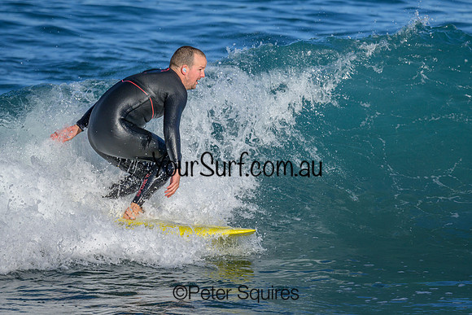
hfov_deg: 2.2
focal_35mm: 927
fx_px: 12162
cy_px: 147
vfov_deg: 1.5
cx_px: 225
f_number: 8
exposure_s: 1/2000
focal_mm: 800
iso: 280
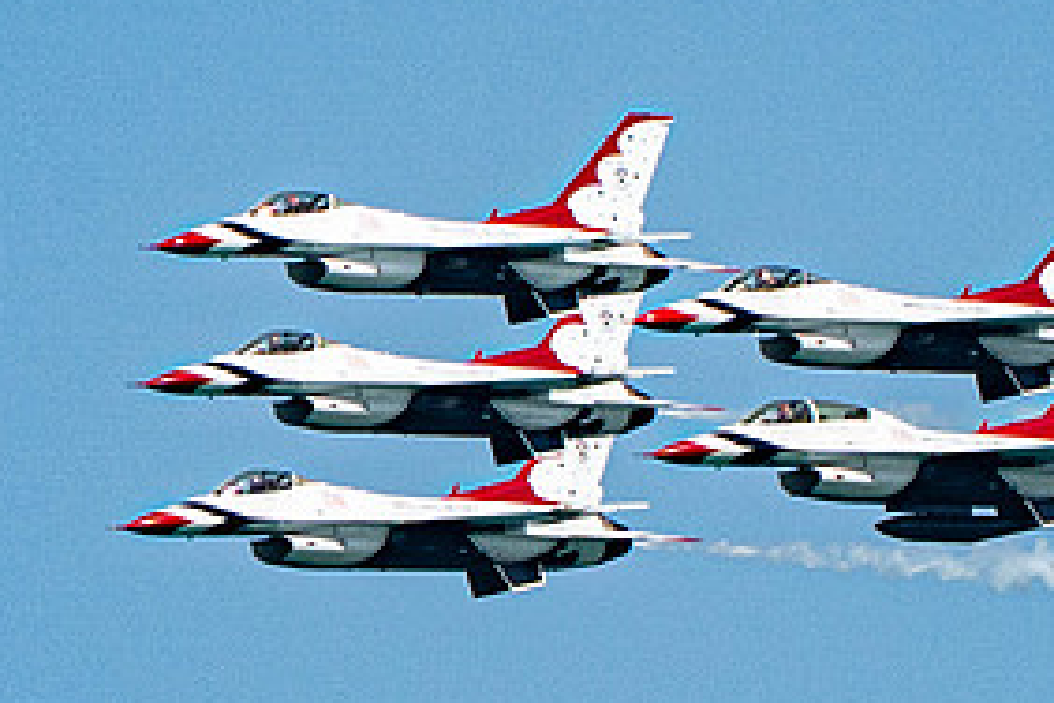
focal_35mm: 2121
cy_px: 416
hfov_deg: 1.0
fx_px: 62093
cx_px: -15
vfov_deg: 0.6
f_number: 10
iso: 640
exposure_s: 1/2000
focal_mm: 400
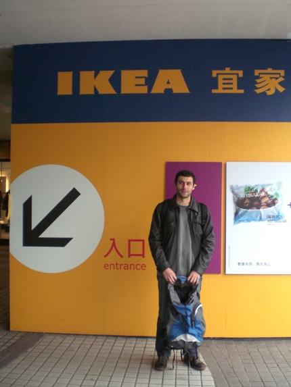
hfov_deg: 37.7
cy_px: 194
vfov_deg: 49.0
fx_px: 426
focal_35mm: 38
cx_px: 146
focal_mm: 6.3
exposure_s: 1/125
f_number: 3.1
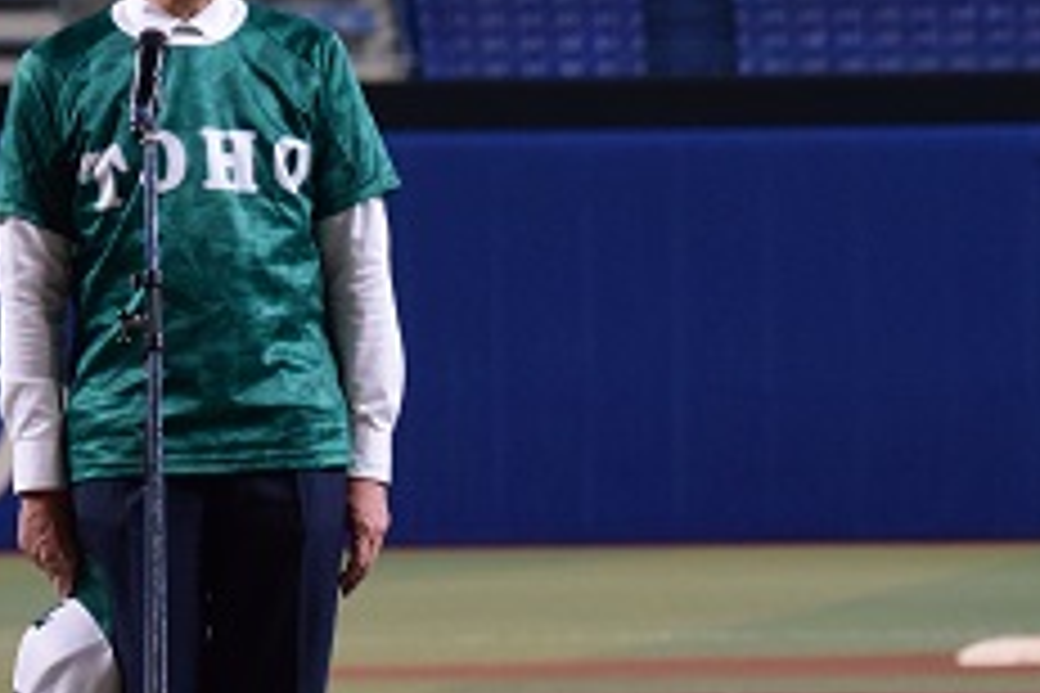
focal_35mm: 428
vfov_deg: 3.2
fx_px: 12365
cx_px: 545
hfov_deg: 4.8
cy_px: 380
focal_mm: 135
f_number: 5.6
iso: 3200
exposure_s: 1/250
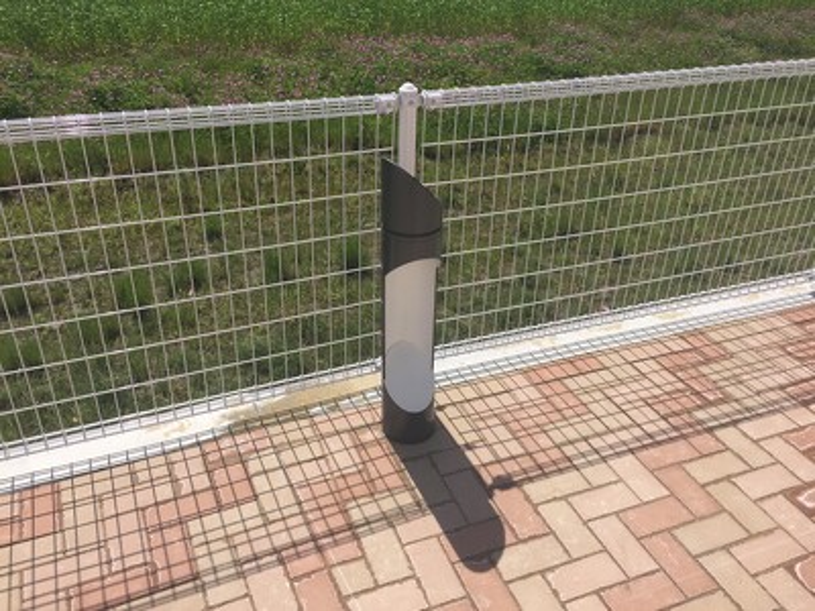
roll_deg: -1.7
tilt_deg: -32.5
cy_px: 306
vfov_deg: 48.2
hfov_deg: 61.7
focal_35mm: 29
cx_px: 408
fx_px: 683
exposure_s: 1/2825
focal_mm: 4.15
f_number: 2.2
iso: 32
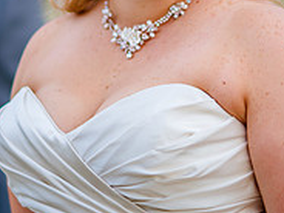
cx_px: 65
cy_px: -85
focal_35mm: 406
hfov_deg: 4.9
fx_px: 3331
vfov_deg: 3.7
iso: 125
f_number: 2
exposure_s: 1/250
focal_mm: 105
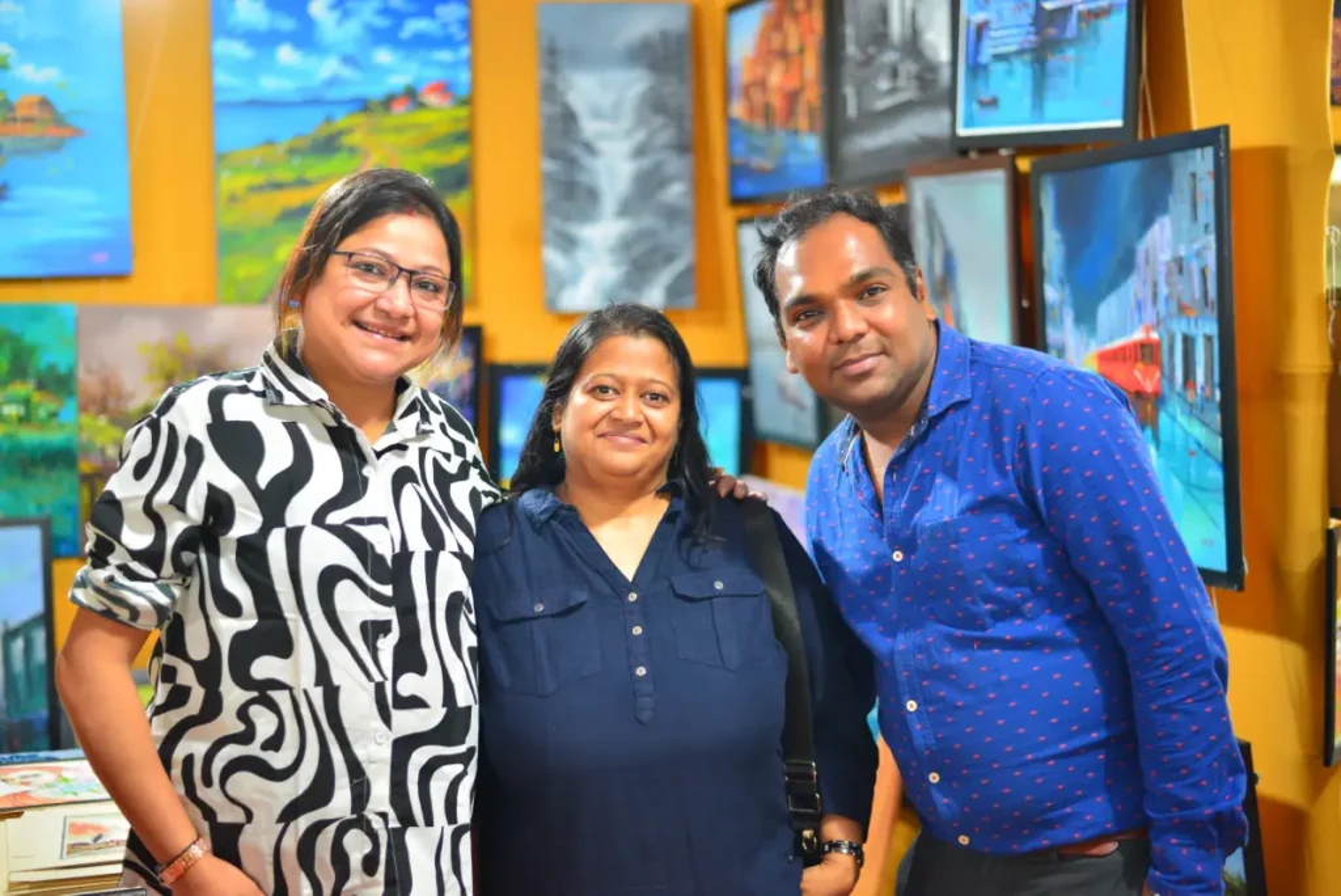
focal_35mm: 50
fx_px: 1863
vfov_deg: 27.0
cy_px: 448
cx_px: 670
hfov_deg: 39.6
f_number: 1.8
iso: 1250
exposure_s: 1/200
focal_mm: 50
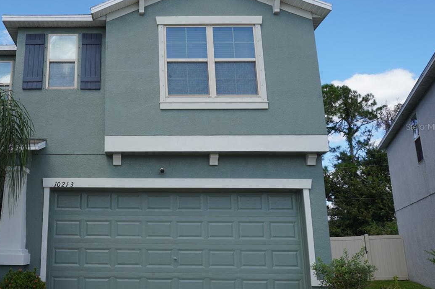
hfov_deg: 49.8
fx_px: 447
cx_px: 108
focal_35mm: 37
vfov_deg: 35.9
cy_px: 127
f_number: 8
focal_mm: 16
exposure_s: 1/160
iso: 100
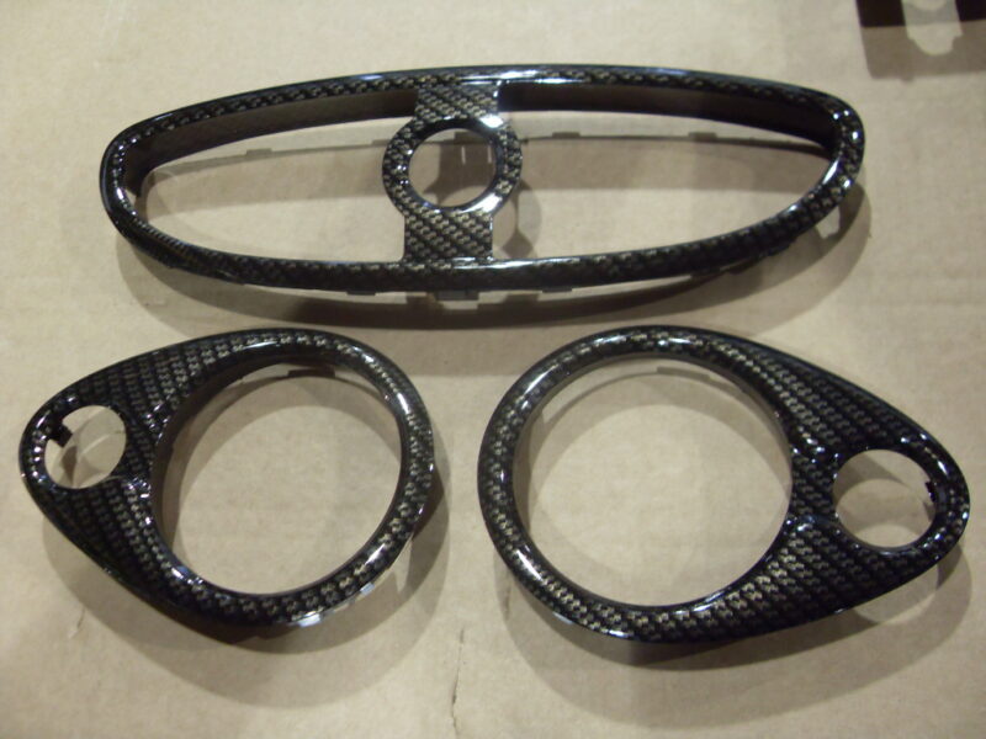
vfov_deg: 40.7
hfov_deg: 52.6
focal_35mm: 35
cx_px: 493
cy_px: 370
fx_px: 997
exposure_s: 1/20
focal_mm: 6.3
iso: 200
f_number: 2.8
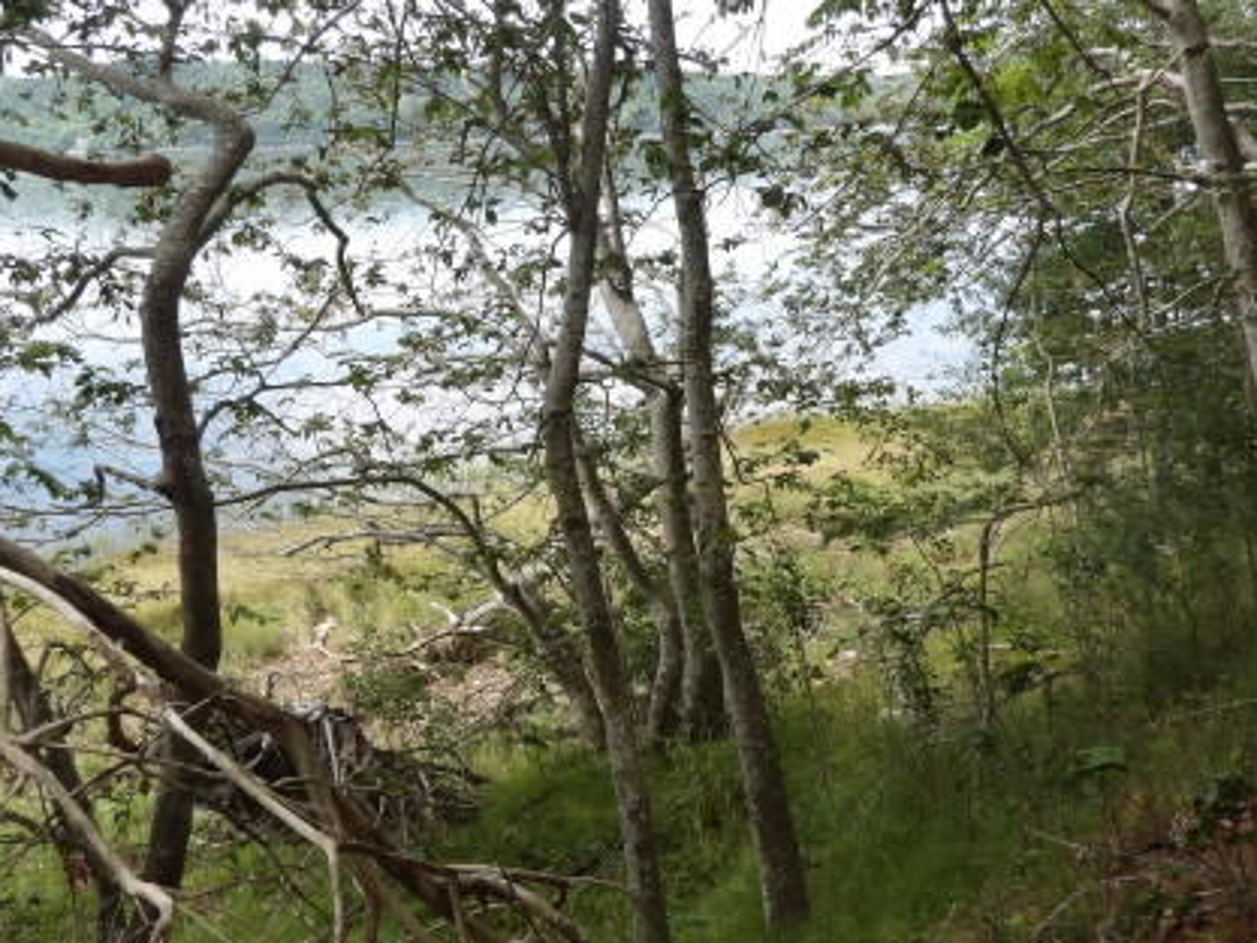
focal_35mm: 43
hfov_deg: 43.8
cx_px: 570
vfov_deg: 33.6
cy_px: 506
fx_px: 1562
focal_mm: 5
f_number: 5.9
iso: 100
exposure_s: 1/108
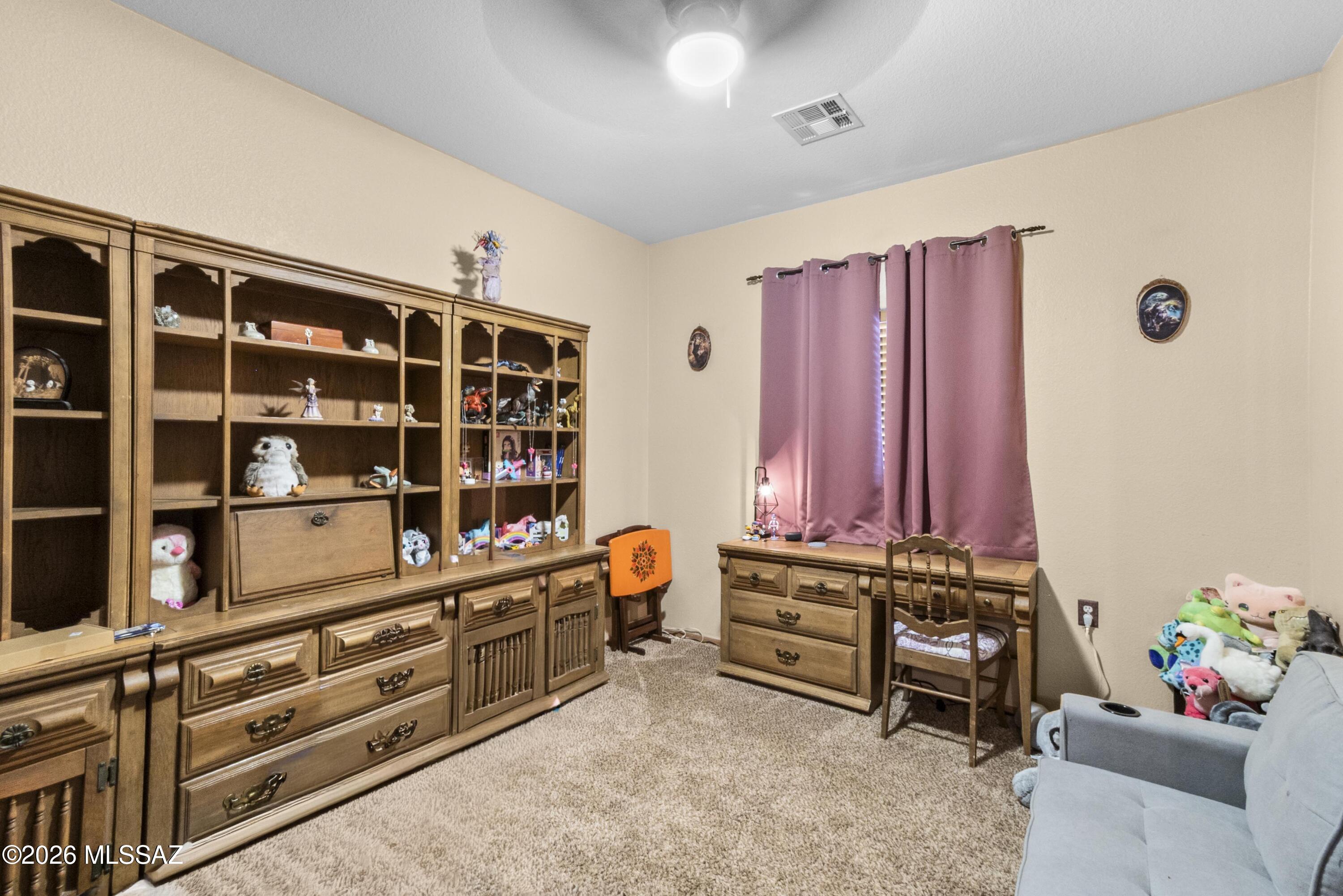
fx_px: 560
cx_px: 672
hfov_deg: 100.4
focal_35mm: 15
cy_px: 448
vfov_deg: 77.3
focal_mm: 10
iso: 800
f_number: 22
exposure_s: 10
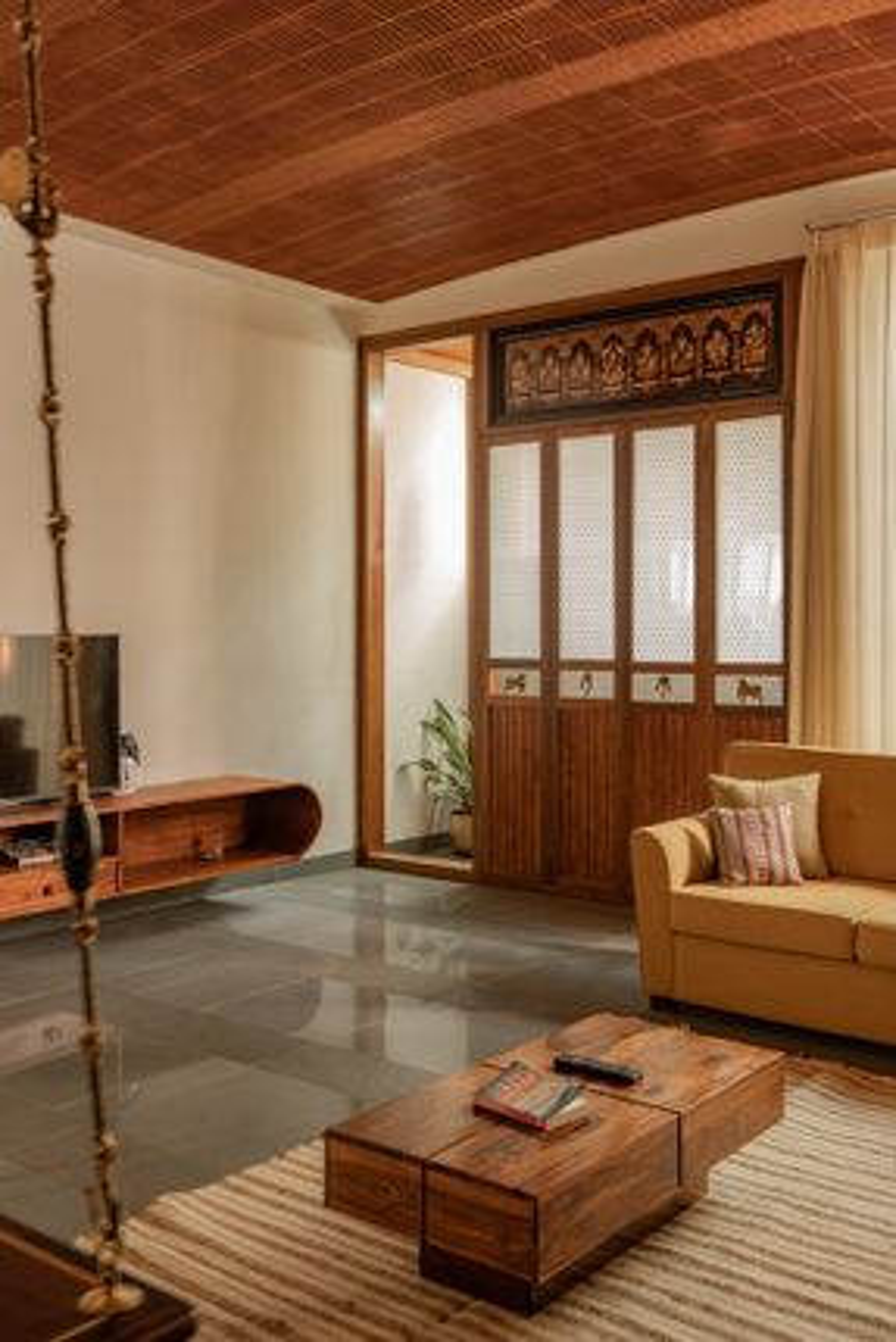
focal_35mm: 35
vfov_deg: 54.4
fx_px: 1306
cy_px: 671
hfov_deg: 37.9
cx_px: 448
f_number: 8
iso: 320
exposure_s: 10
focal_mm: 35
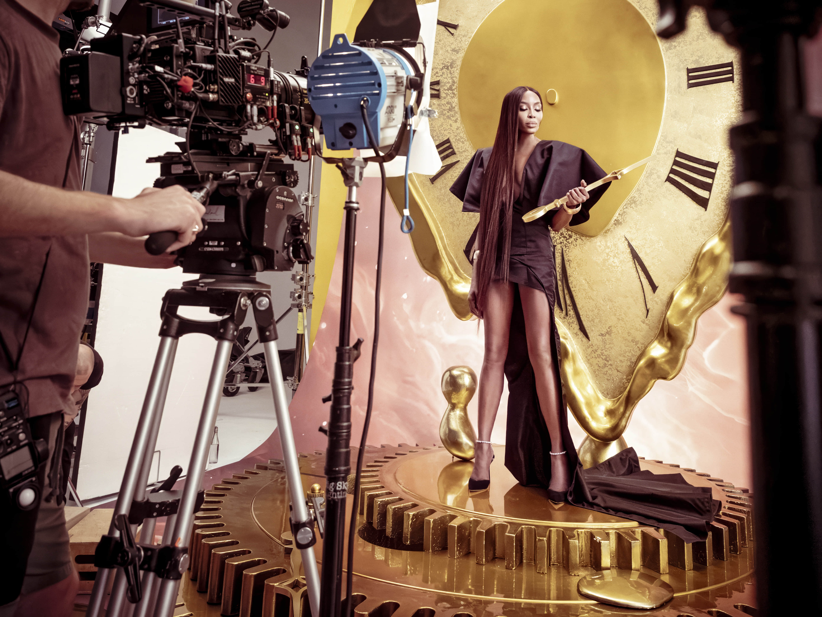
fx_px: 665
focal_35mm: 28
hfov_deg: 63.4
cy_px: 308
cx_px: 411
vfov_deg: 49.7
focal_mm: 14
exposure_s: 1/200
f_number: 3.2
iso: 4000
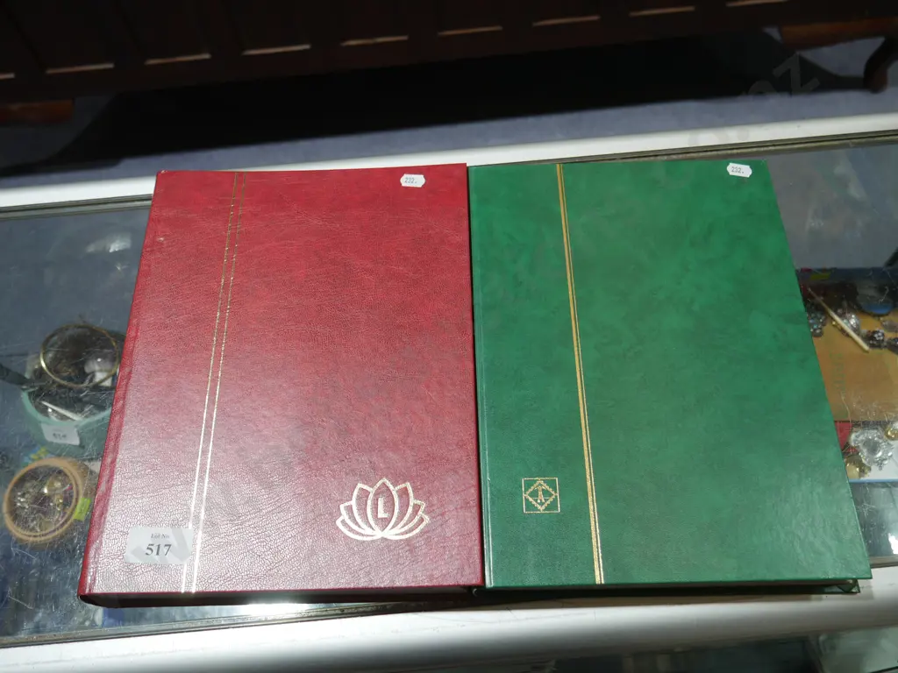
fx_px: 778
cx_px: 449
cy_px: 336
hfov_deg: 60.0
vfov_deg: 46.8
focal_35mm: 30
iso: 200
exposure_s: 1/80
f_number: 3.6
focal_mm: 15
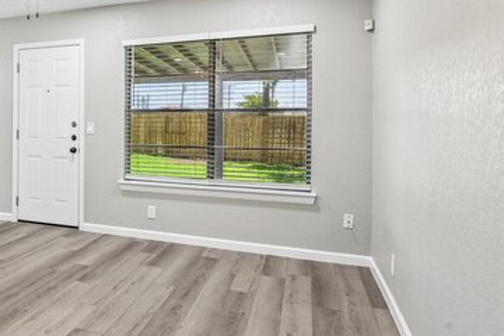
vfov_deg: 40.8
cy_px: 122
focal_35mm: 32
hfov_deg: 54.2
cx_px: 92
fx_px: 448
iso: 720
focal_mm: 18
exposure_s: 1/20
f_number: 8
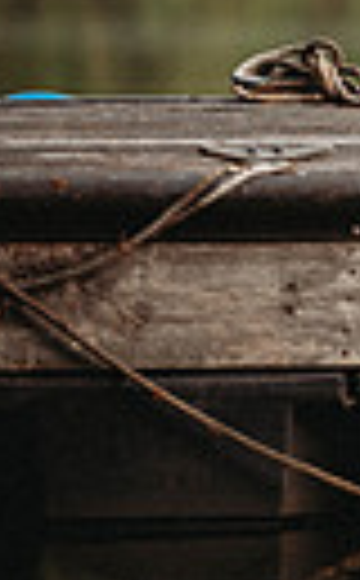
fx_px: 12945
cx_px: 1228
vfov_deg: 2.6
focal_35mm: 820
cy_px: -110
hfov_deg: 1.6
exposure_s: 1/200
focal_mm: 175
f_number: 2.8
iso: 250
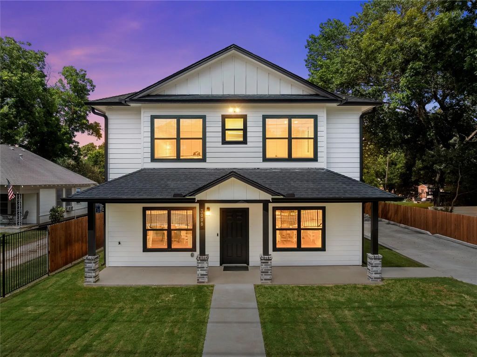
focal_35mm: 24
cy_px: 178
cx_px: 238
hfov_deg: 71.6
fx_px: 331
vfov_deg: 56.8
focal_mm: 12.29
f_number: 2.8
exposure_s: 1/2500
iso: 120
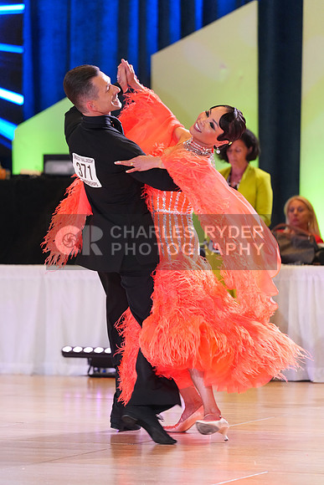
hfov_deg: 7.1
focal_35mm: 193
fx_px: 2604
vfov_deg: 10.7
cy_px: 242
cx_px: 162
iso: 3200
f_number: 4
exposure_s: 1/250
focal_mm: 193
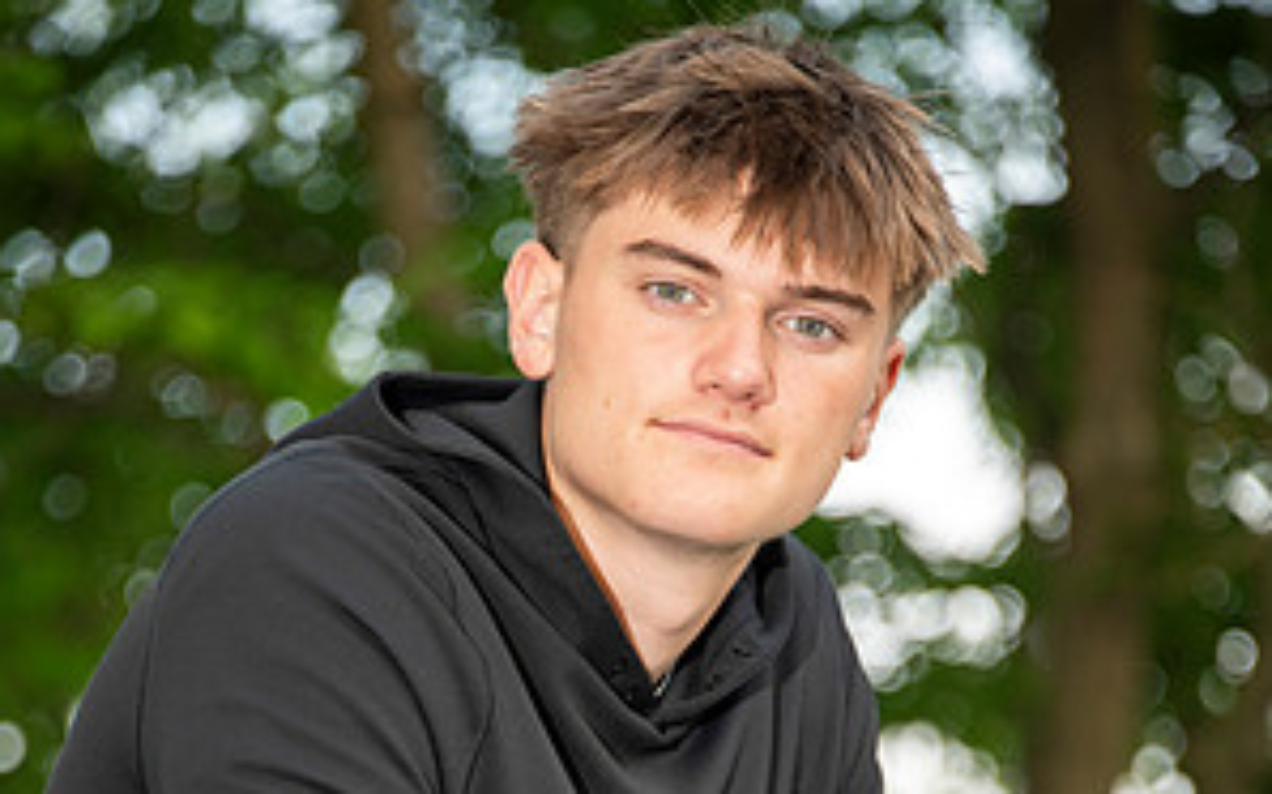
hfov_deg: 6.8
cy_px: 845
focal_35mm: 308
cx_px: 636
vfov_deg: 4.3
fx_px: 10673
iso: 500
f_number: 5.6
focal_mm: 200
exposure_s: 1/160
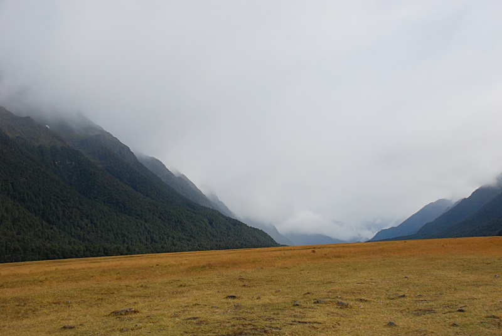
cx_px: 251
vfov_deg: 32.0
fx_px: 587
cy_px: 168
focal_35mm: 42
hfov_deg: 46.3
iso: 400
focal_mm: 28
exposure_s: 1/2500
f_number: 6.3
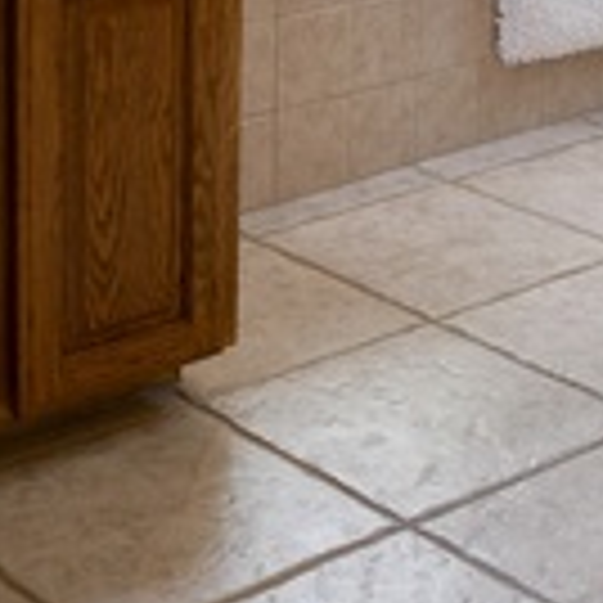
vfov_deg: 14.6
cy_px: -340
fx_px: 2168
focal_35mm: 110
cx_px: 554
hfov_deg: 15.6
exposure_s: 1/5
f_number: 8
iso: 100
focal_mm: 18
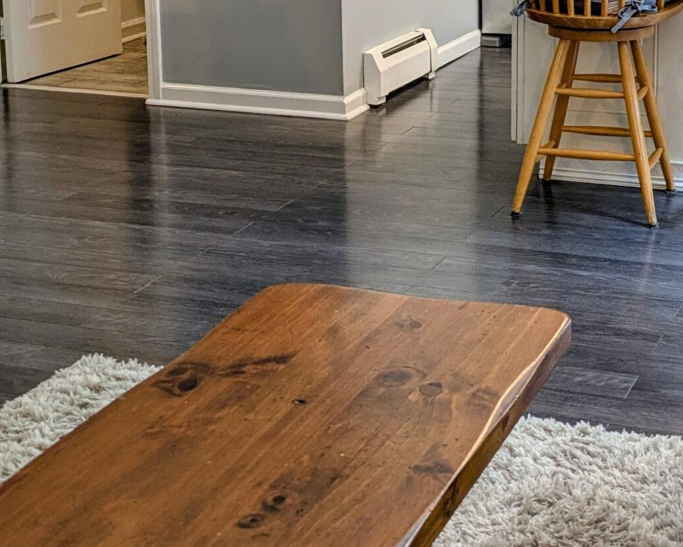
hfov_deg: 26.7
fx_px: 1435
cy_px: 83
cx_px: 415
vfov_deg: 21.2
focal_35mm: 71
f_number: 1.89
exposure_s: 1/40
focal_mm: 5.43
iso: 48
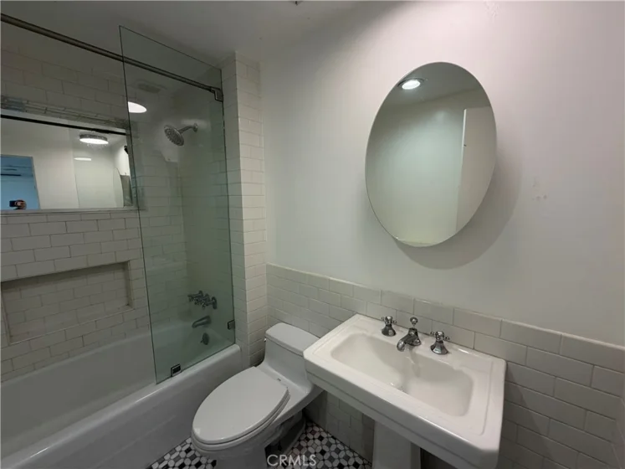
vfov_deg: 85.7
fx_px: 253
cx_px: 312
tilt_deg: -8.7
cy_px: 234
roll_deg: +0.3
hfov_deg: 102.1
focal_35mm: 14
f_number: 2.2
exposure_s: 1/62
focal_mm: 2.22
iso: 50
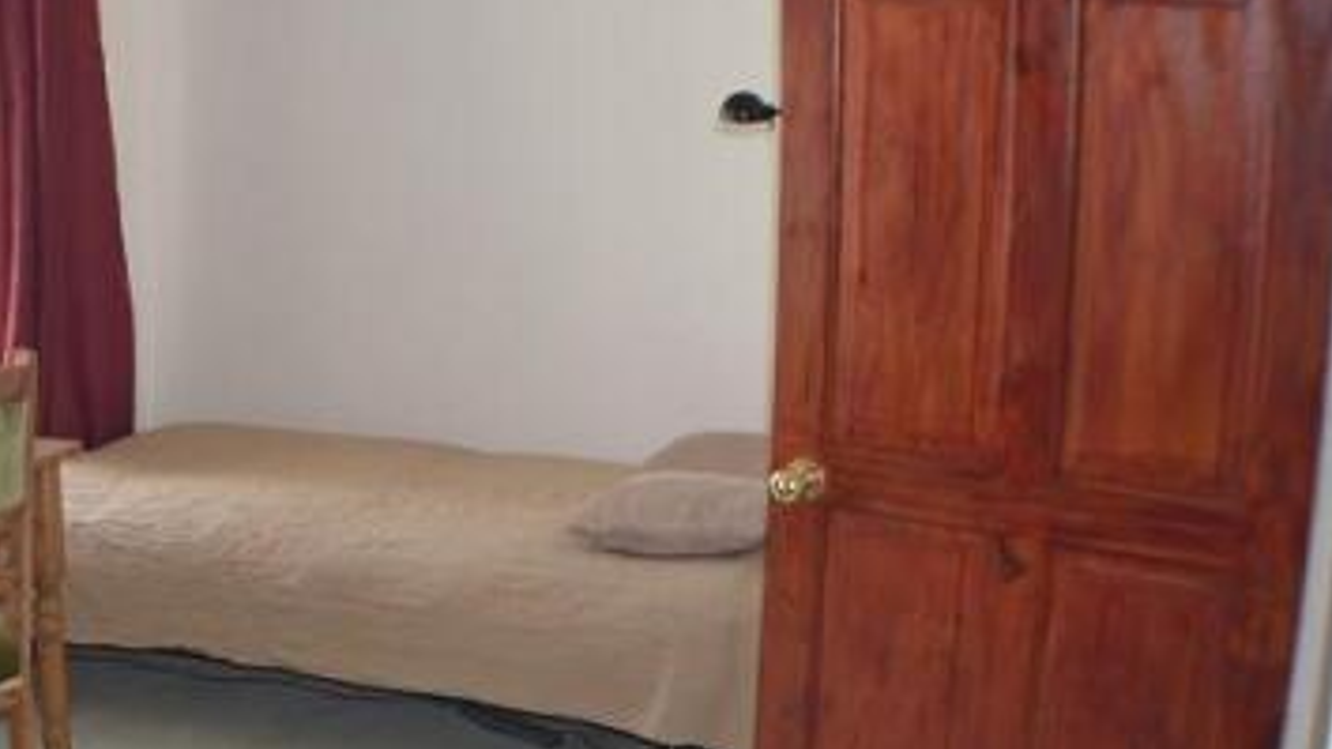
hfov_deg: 31.6
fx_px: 2260
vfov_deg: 18.8
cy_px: 472
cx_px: 192
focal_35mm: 64
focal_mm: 22
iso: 450
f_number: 4
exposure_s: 1/60
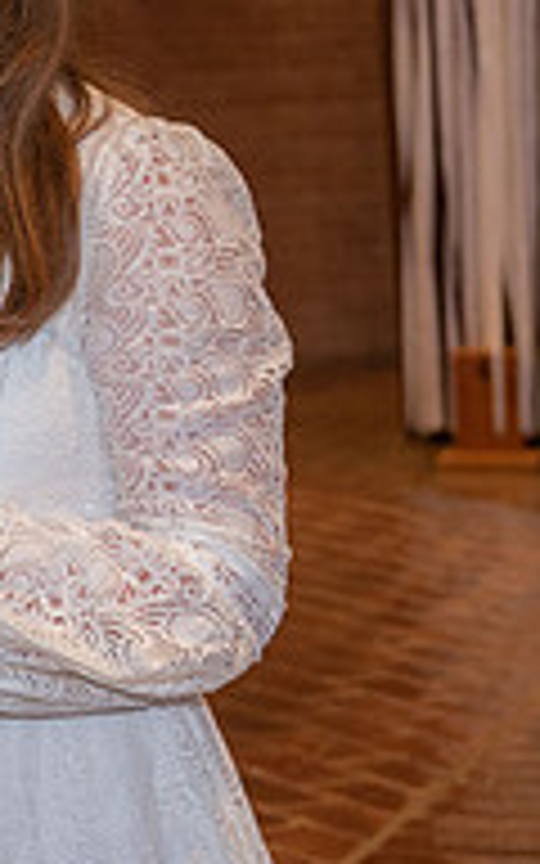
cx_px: -410
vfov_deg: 12.1
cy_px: 99
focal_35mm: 172
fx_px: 4050
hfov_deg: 7.4
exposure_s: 1/125
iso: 1600
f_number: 5
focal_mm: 56
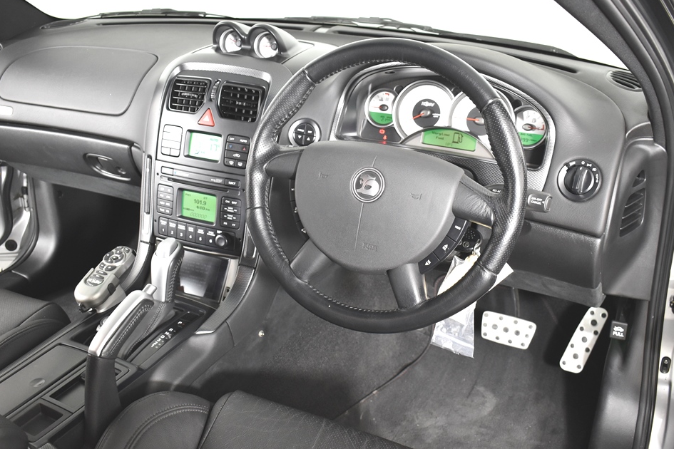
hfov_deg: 49.6
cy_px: 224
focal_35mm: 39
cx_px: 336
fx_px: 730
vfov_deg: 34.2
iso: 1600
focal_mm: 24
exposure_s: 1/80
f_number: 4.5
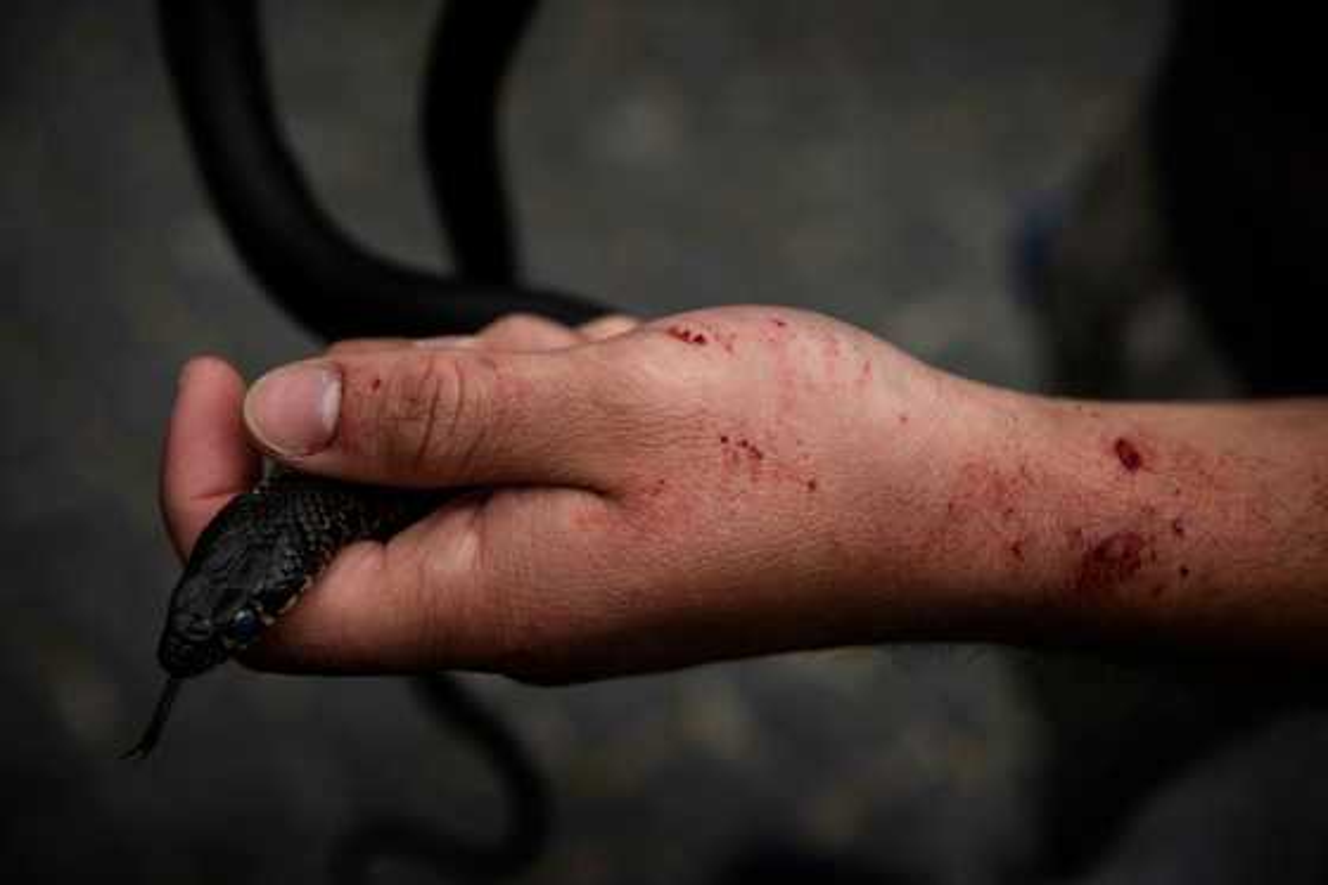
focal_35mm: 55
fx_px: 2028
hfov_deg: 36.3
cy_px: 442
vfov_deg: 24.6
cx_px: 664
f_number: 4
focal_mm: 55
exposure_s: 1/3200
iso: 500
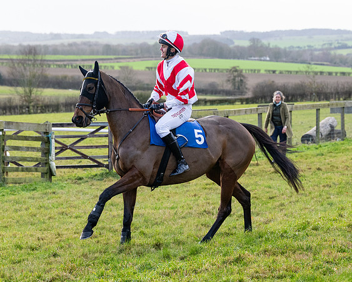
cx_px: 170
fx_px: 1754
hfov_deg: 11.5
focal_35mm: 168
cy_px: 145
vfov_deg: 9.2
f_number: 5
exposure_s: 1/1000
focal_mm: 86
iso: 800
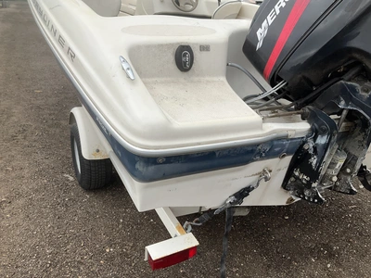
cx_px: 186
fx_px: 311
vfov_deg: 48.2
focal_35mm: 29
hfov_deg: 61.7
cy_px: 139
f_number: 1.8
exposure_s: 1/2058
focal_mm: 3
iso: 25
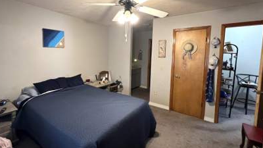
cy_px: 62
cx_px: 107
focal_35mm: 17
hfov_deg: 94.8
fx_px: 119
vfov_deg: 63.6
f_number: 1.8
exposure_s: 1/60
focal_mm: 1.57
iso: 640
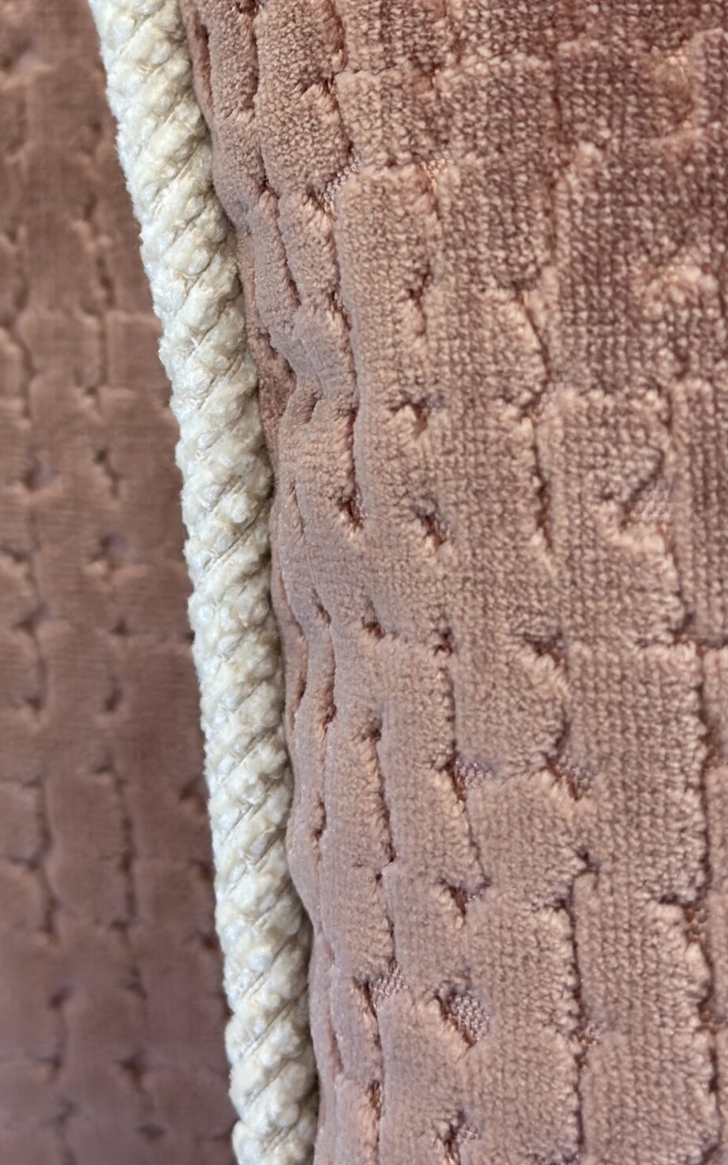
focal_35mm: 89
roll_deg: +2.5
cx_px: 240
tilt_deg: -18.8
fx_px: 2825
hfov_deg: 14.7
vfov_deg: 23.0
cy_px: 268
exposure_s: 1/175
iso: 80
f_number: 1.78
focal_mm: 6.86
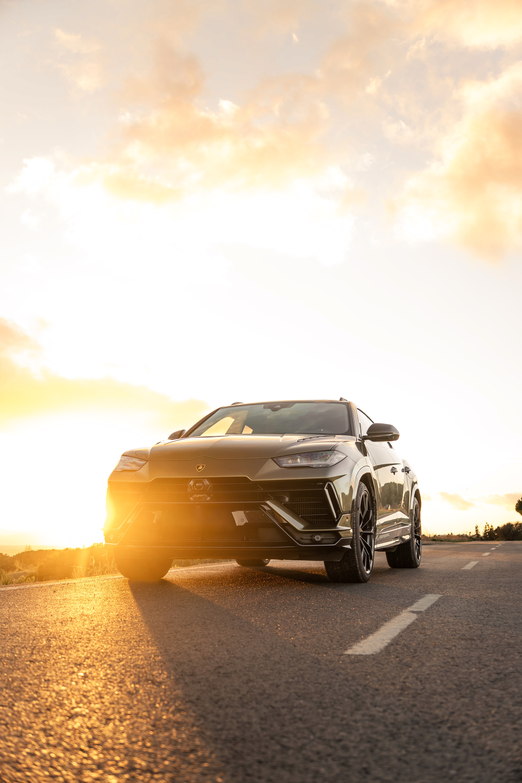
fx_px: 855
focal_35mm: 39
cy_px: 392
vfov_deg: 49.2
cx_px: 261
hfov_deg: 34.0
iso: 80
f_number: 2.8
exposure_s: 1/80
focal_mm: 26.2
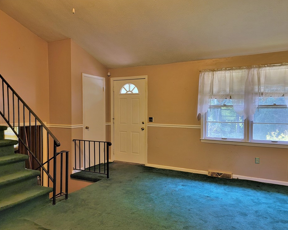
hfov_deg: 65.9
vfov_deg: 54.9
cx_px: 158
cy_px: 116
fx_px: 222
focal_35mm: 26
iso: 160
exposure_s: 1/60
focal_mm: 6.7
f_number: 1.8
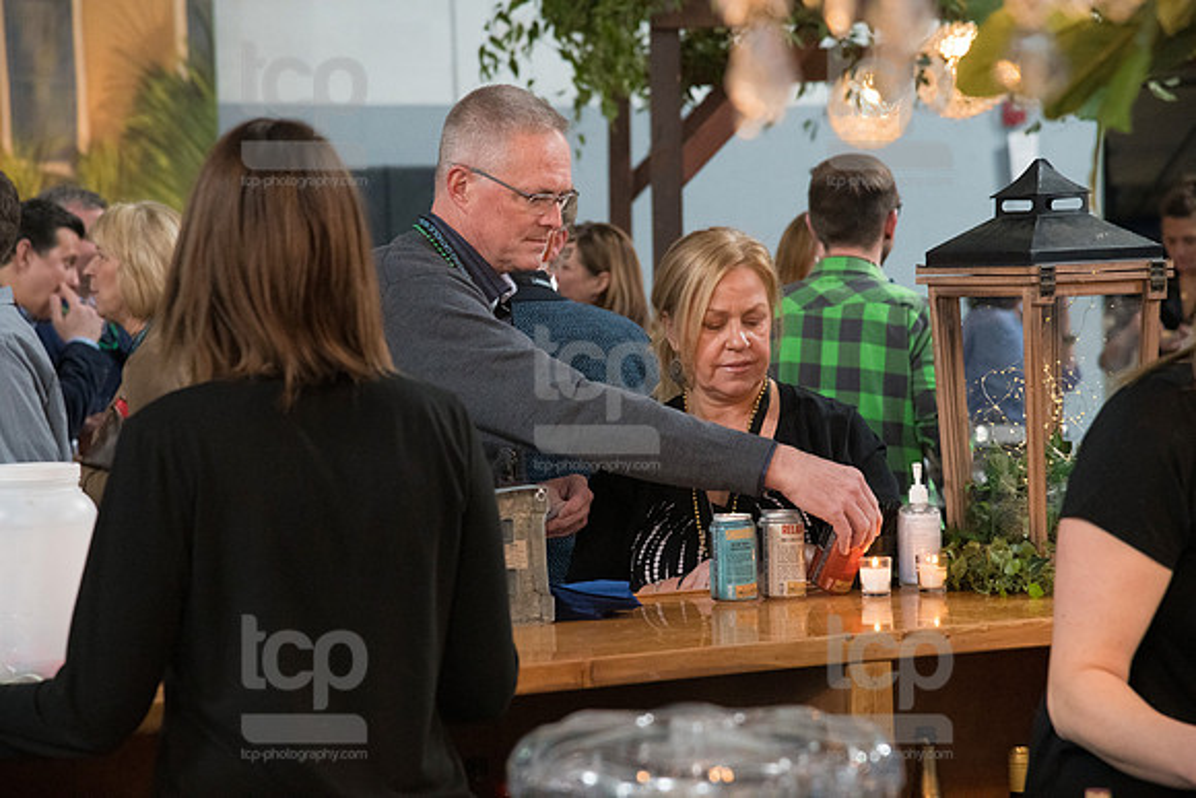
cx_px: 598
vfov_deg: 11.4
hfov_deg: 17.1
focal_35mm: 120
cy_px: 399
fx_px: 3987
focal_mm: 120
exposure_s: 1/250
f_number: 5.6
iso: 4000
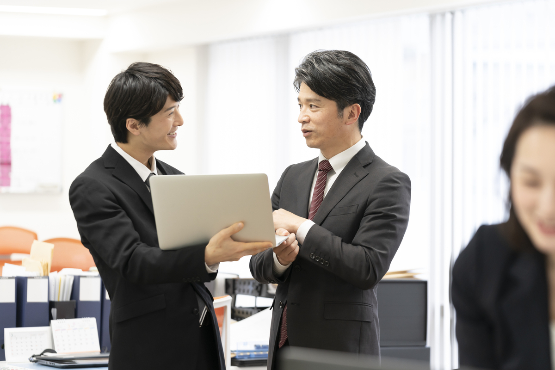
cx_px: 278
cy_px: 185
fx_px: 2035
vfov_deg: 10.4
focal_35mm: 132
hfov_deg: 15.5
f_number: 3.5
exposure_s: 1/160
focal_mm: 132
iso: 1000
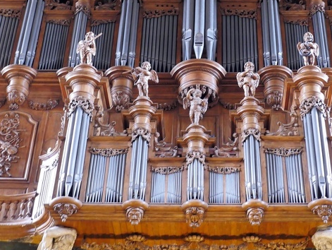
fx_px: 806
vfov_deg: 17.5
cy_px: 52
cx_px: 206
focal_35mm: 84
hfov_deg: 23.2
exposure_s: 1/10
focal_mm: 25
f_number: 2.8
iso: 1600
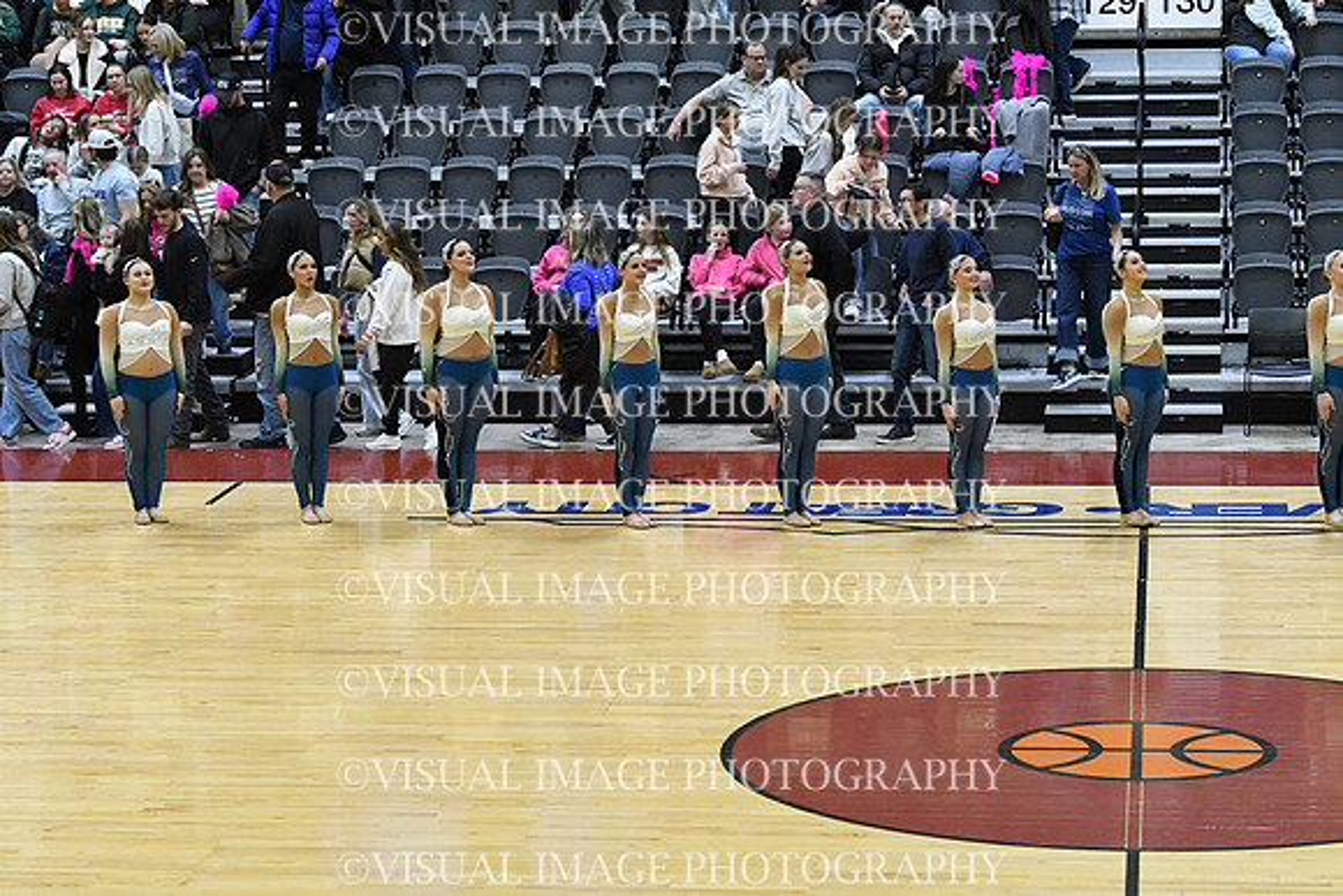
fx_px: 3918
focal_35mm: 105
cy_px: 448
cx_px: 672
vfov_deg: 13.0
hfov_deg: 19.5
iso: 6400
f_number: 4
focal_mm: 70
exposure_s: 1/500
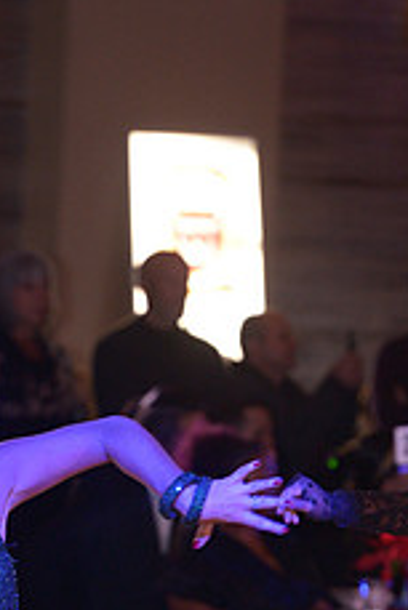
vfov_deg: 5.1
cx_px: 17
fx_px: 6891
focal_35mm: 406
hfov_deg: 3.4
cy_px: 767
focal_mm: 160
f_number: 5
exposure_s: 1/200
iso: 1250
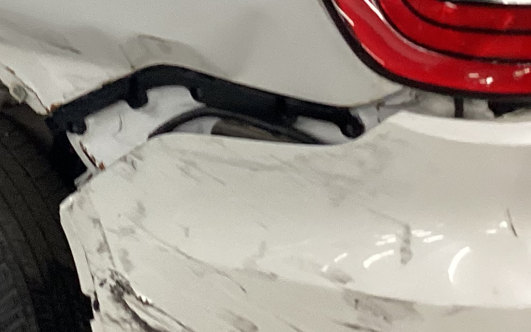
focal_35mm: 105
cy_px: -48
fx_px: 1519
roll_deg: +1.1
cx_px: 32
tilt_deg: -17.8
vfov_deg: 12.2
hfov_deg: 19.4
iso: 160
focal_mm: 3.3
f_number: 2.4
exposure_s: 1/60
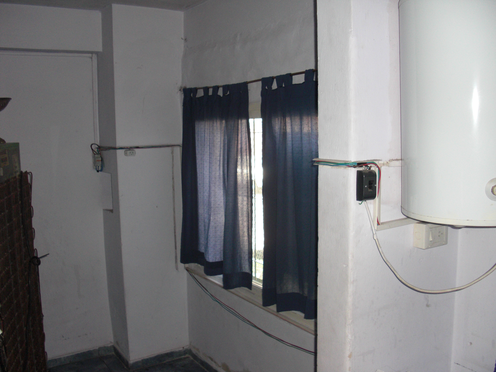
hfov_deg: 51.4
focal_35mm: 36
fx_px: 516
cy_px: 186
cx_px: 248
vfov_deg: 39.7
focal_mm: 6.3
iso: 200
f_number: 2.8
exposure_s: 1/60
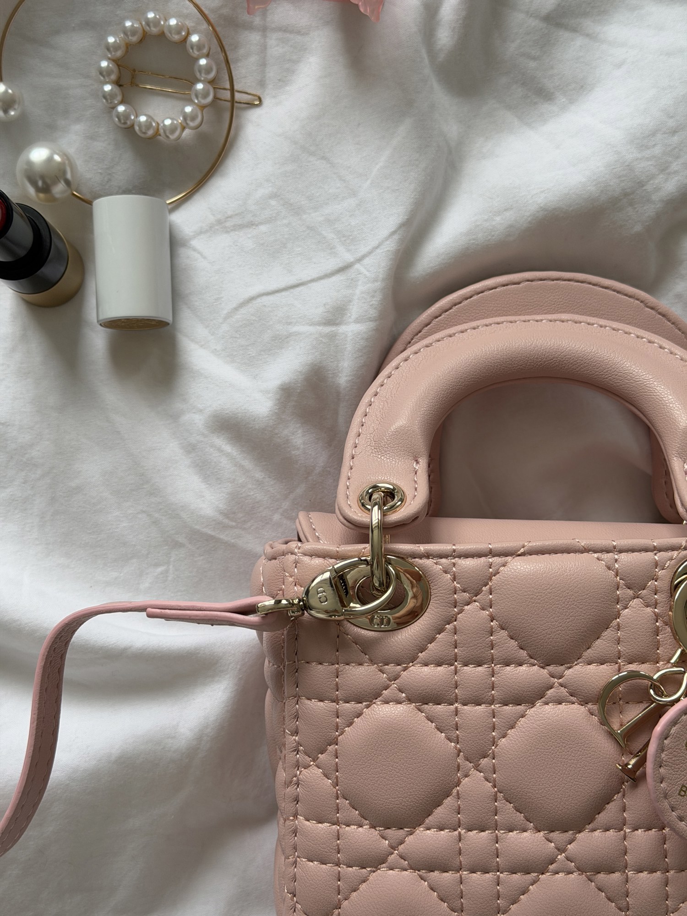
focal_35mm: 48
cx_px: 344
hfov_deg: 30.3
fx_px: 1270
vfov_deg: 39.7
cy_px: 458
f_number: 1.78
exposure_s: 1/147
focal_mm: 6.76
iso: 50
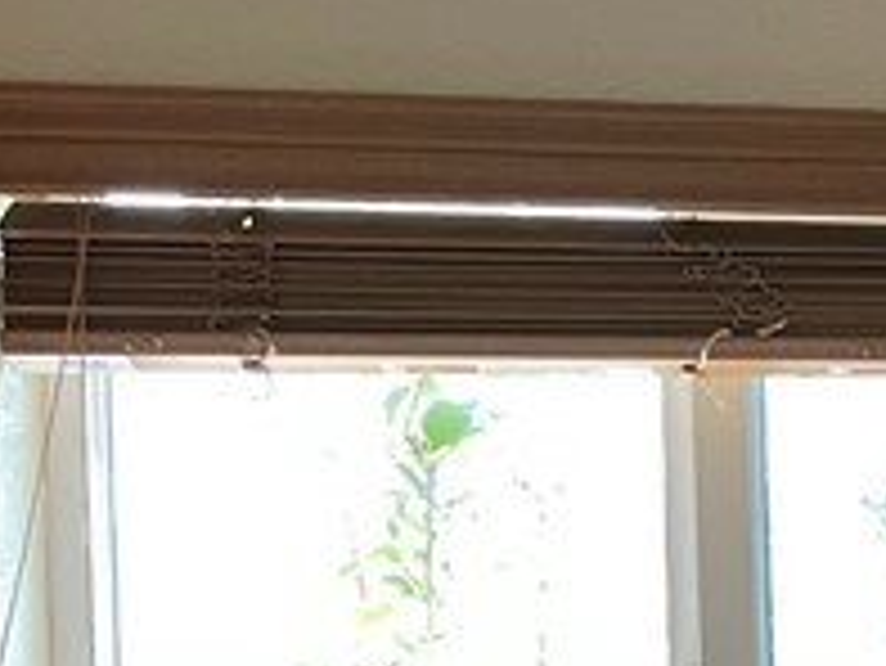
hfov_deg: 11.6
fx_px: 3457
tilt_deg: -2.1
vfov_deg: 10.7
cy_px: 904
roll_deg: +1.5
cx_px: 2226
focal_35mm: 135
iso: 200
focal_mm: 5.7
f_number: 1.5
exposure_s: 1/60
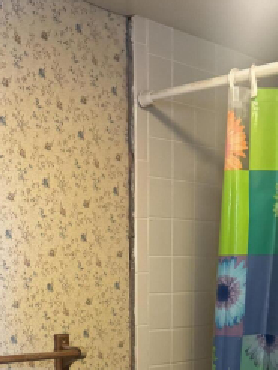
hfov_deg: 22.4
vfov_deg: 26.7
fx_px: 695
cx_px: 69
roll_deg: +2.3
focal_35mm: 65
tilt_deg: -11.1
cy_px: 432
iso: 640
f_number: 1.78
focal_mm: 6.76
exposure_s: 1/60
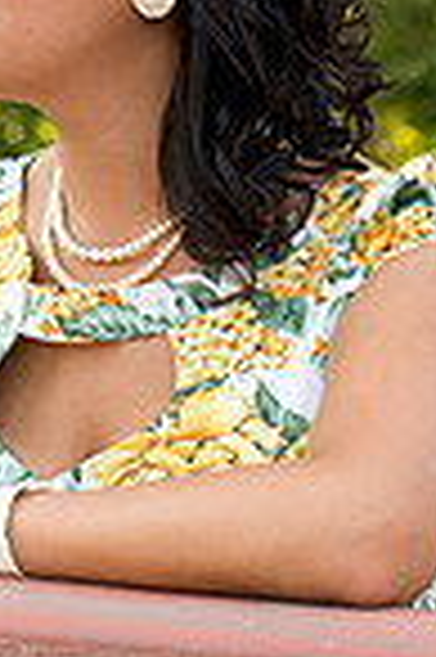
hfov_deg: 8.8
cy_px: 63
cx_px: -18
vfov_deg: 13.2
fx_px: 2804
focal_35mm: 154
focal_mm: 50
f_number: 3.5
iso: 200
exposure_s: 1/320
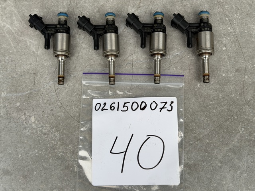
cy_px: 96
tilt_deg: -78.0
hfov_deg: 39.7
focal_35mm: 48
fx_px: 353
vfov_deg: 30.2
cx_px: 128
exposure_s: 1/286
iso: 64
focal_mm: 6.76
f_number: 1.78
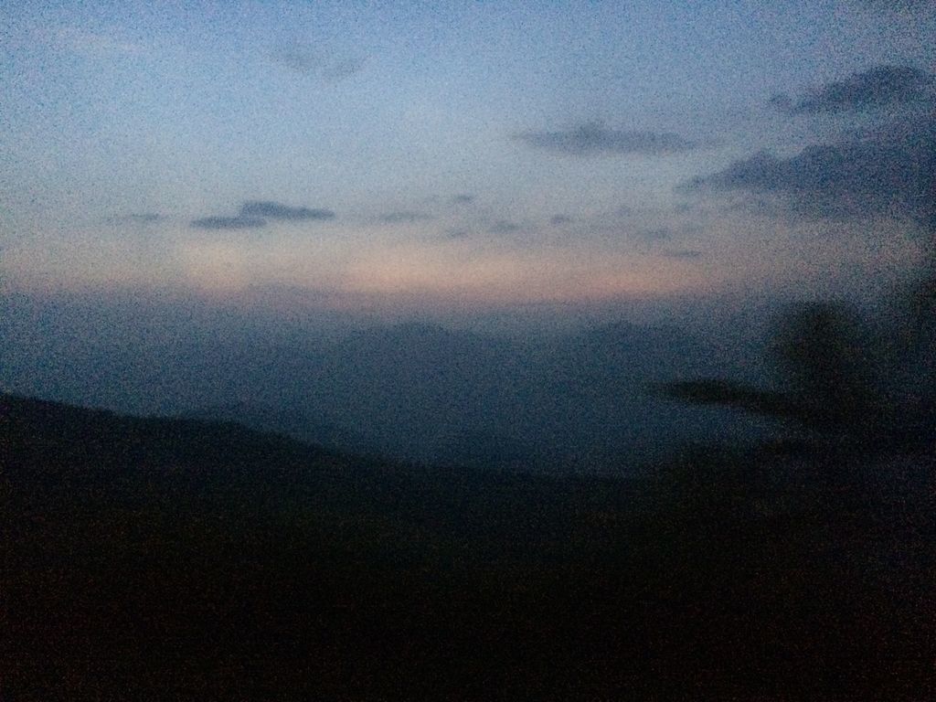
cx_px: 468
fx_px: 784
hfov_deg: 61.7
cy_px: 351
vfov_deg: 48.2
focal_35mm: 29
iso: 800
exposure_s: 1/15
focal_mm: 4.15
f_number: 2.2
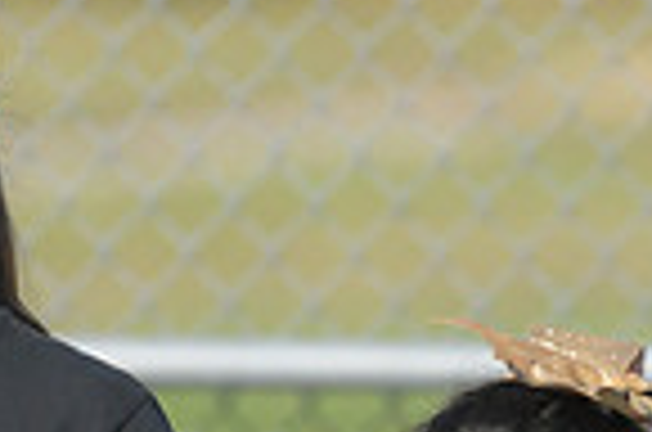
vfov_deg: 0.8
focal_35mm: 1678
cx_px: 490
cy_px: 686
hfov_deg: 1.2
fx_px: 30324
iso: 1600
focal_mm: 280
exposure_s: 1/8000
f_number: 4
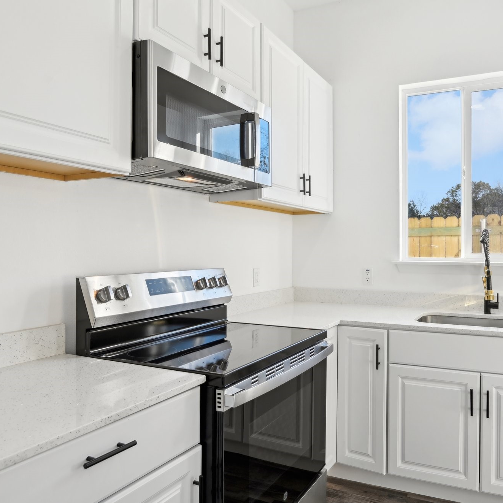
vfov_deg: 62.9
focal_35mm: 25
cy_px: 245
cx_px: 348
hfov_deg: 60.9
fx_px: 411
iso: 400
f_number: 8
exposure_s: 1/200
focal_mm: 19
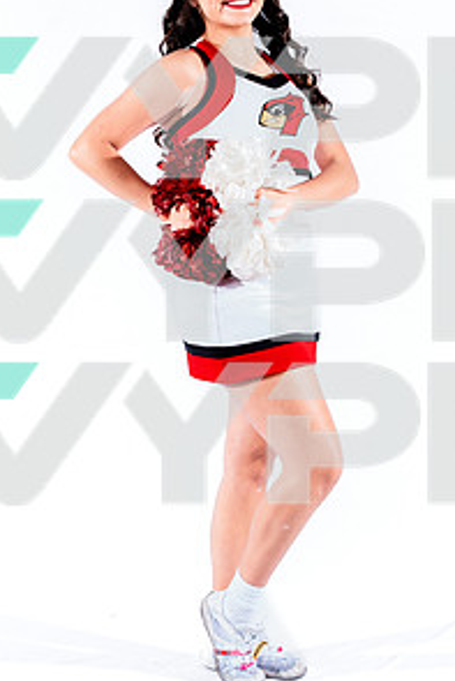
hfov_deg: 17.5
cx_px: 245
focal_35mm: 78
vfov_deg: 25.9
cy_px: 272
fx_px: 1477
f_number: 4.5
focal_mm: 51.1
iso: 250
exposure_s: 1/250
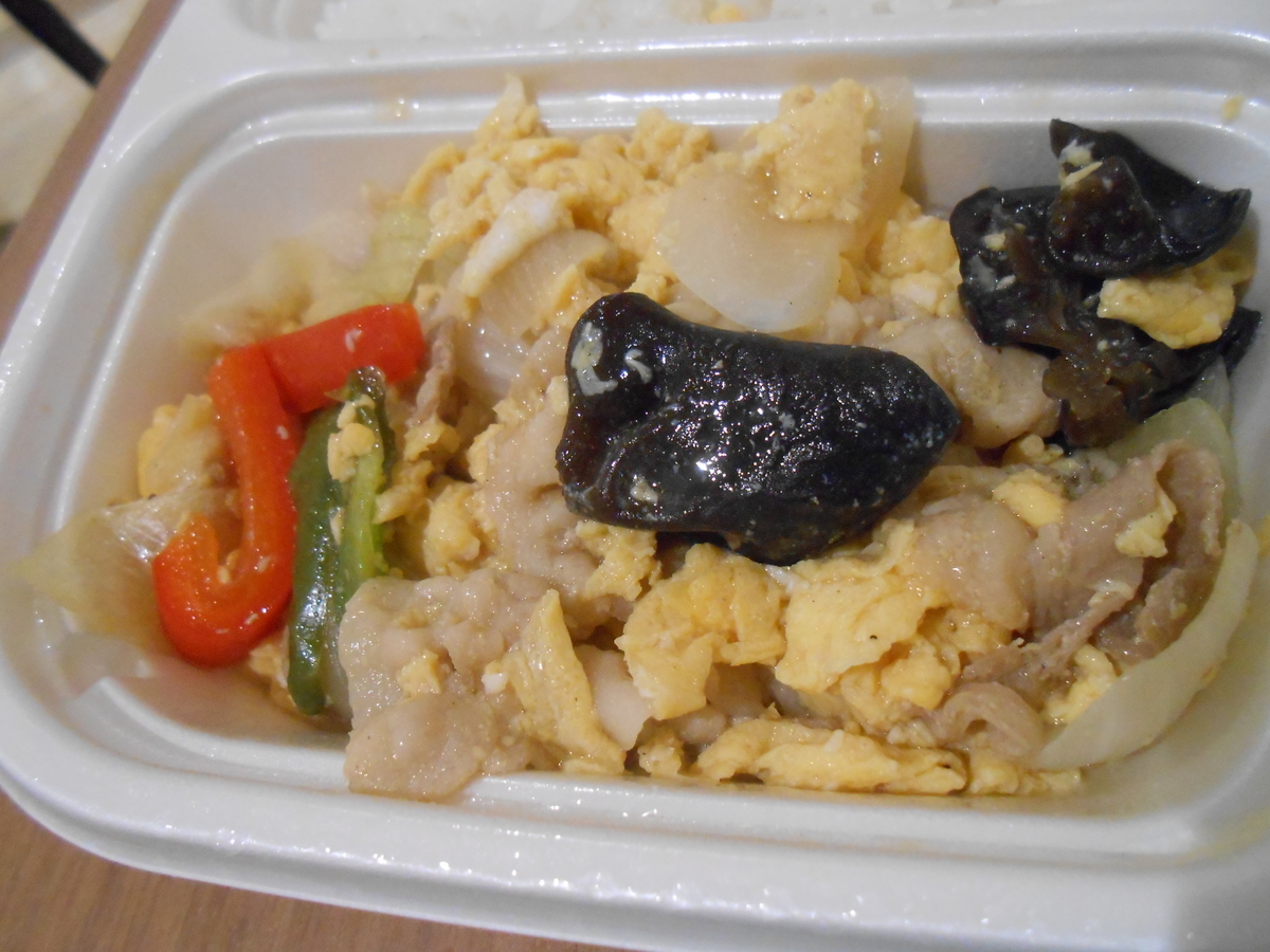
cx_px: 635
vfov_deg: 53.1
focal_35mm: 26
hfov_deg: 67.3
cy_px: 476
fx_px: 954
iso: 800
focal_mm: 4.6
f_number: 3.5
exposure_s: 1/80
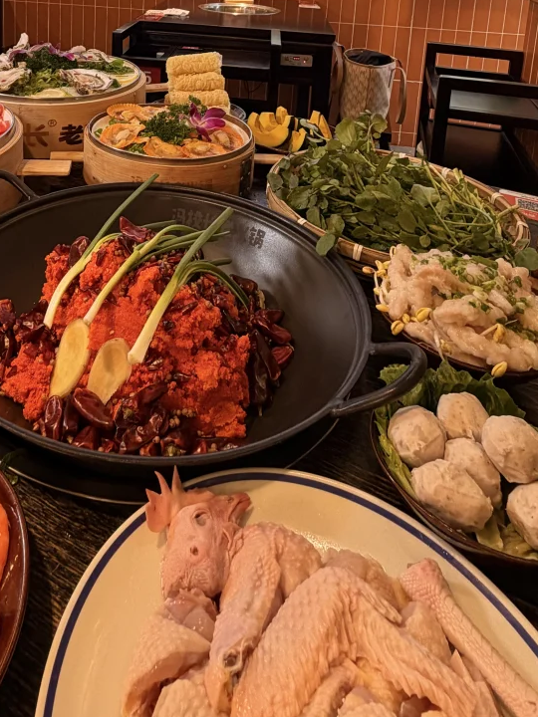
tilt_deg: -9.7
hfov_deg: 48.1
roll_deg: -0.6
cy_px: 29
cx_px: 144
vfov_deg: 52.7
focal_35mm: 28
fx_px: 580
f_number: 2.2
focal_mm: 2.22
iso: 80
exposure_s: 1/121
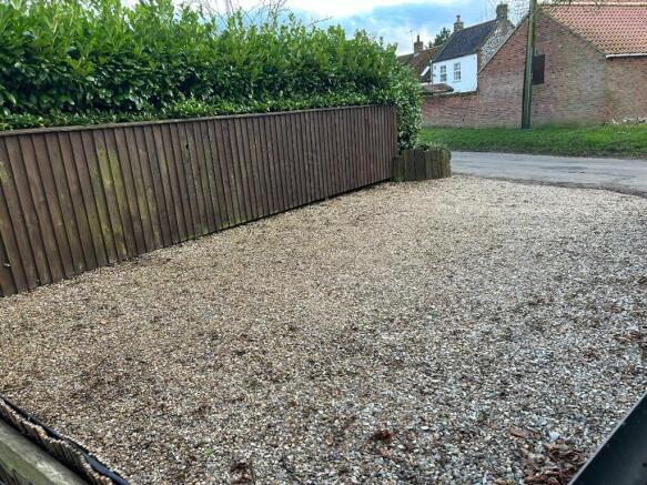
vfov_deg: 53.0
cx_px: 324
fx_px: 486
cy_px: 242
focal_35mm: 26
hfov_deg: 67.3
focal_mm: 5.7
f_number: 1.5
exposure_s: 1/155
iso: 40
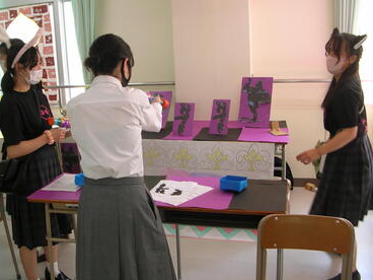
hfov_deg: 48.9
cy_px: 136
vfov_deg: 37.7
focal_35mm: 38
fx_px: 409
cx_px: 172
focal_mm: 5.8
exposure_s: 1/32
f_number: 2.8
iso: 50
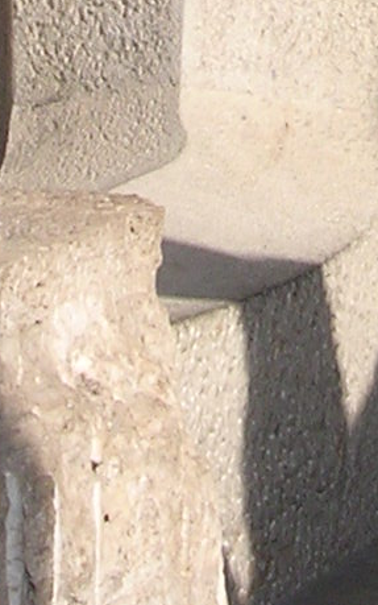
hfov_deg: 5.6
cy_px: -598
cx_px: 402
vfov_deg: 8.6
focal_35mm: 232
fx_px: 3823
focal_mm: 7.5
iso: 100
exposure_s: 1/192
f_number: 6.2
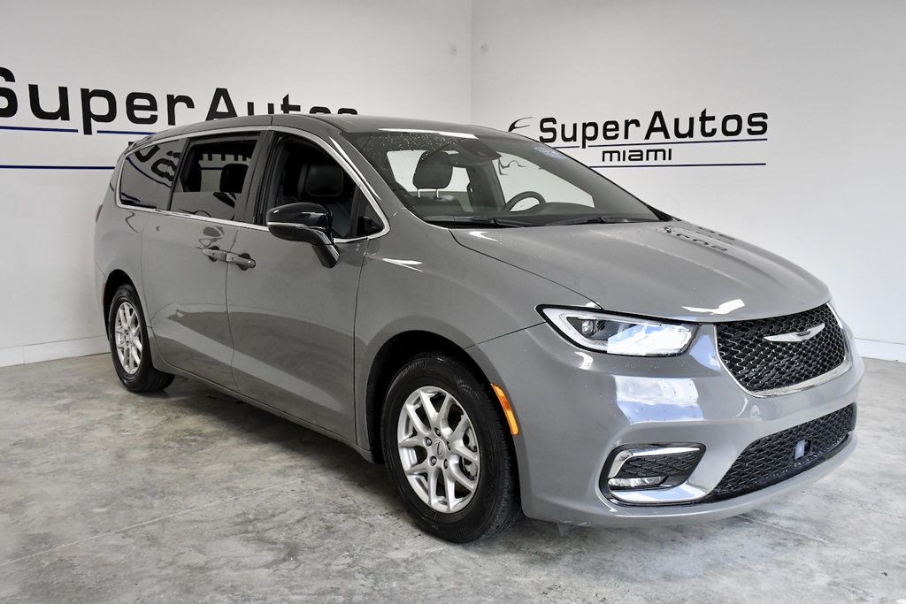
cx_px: 453
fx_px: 831
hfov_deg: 57.2
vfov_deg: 40.0
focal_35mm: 33
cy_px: 302
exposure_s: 1/1000
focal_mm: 22
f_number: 5
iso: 2500
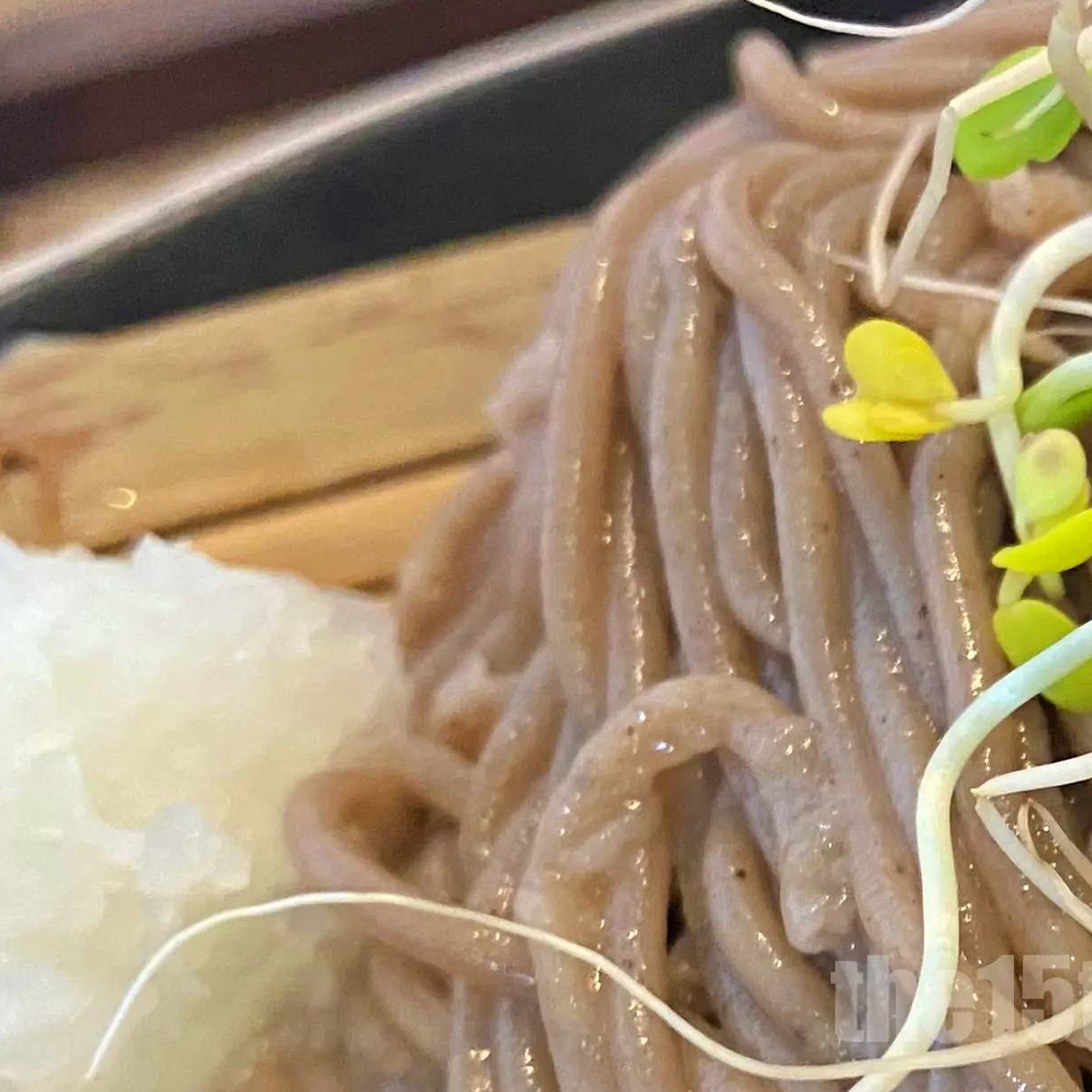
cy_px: 1003
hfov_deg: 21.7
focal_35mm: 73
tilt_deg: -49.2
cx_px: 1364
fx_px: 2605
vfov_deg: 23.0
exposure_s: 1/40
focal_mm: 4.25
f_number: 1.8
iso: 320
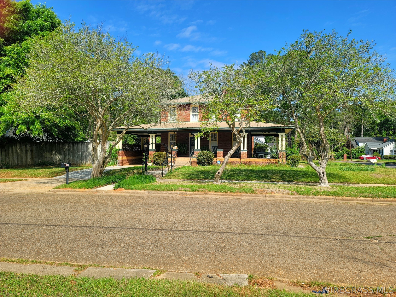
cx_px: 198
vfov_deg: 54.9
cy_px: 148
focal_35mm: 25
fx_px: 286
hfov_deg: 69.4
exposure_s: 1/1000
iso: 20
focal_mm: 7
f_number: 1.8
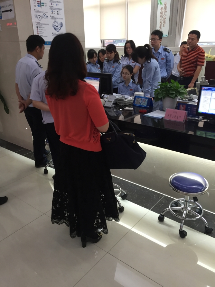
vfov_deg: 61.7
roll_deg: -0.1
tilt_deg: -19.9
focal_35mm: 29
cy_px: 144
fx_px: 240
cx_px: 108
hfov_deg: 48.2
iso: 100
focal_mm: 4.15
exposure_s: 1/33
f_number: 2.2
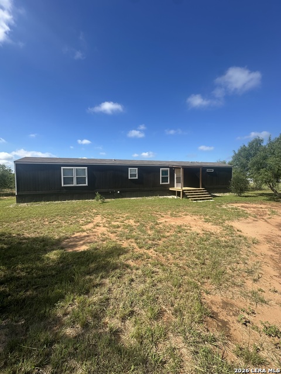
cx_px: 140
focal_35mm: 14
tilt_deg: -2.0
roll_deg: -0.9
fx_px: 152
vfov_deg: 102.1
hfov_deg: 85.7
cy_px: 187
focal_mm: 2.22
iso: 40
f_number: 2.2
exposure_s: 1/561
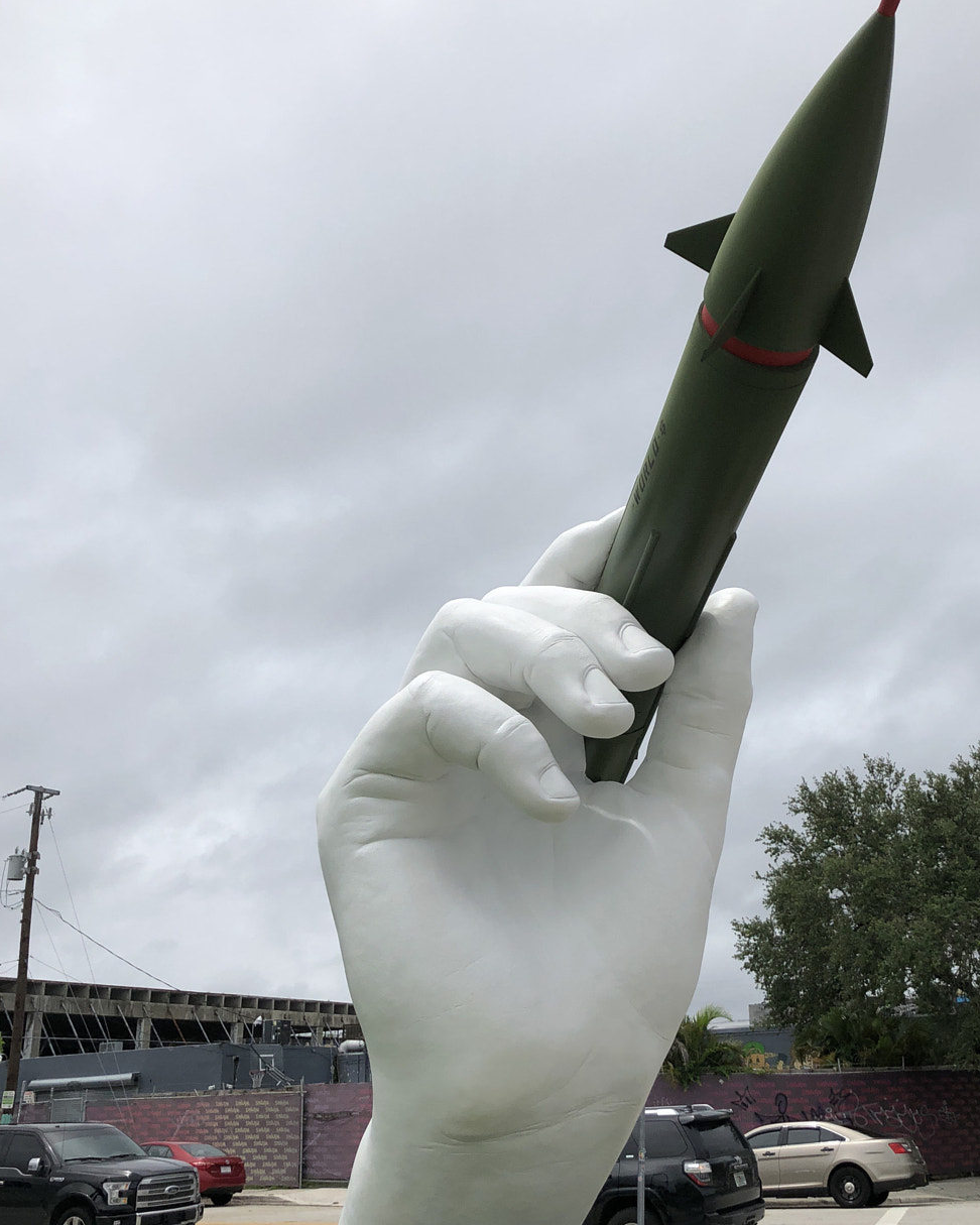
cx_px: 588
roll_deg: +3.2
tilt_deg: +19.2
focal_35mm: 36
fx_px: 1305
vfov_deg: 50.2
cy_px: 668
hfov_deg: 41.0
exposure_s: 1/5405
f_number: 1.8
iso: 25
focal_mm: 4
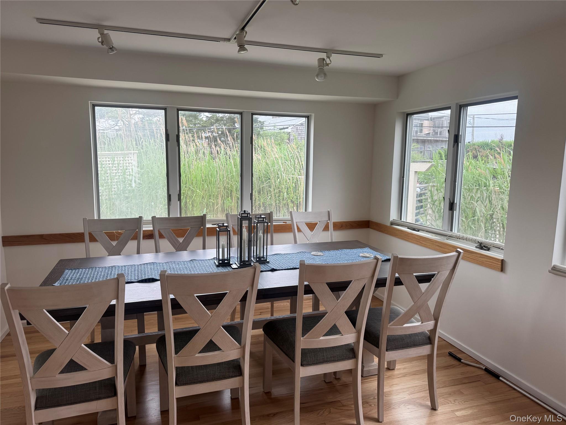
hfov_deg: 71.6
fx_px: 392
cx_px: 283
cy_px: 212
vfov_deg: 56.8
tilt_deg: -7.9
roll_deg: -0.5
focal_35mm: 24
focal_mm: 6.76
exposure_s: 1/121
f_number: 1.78
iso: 64
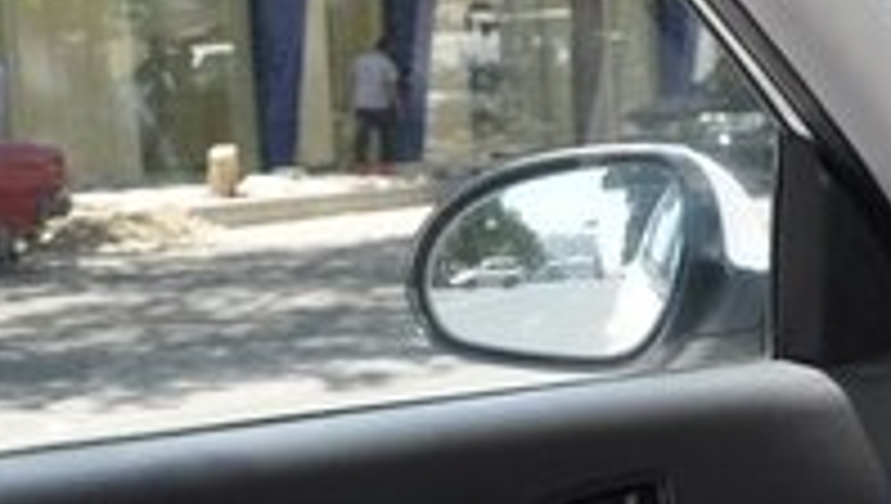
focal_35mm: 94
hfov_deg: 19.0
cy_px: 482
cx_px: 1449
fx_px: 2224
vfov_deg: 12.8
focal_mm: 18
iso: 200
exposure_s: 1/200
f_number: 5.6
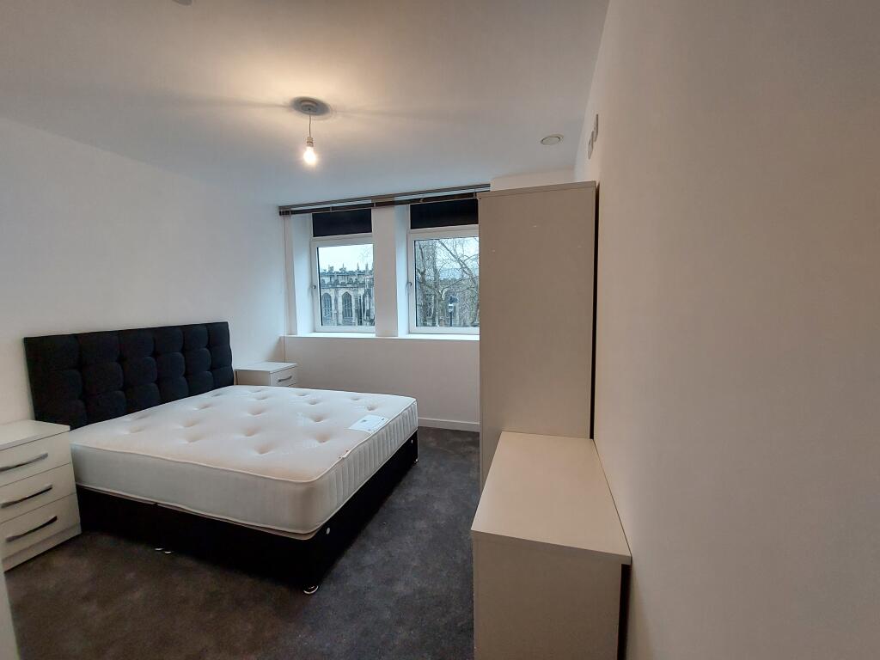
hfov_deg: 106.2
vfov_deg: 89.9
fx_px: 330
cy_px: 330
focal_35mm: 13
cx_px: 440
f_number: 2.2
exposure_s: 1/50
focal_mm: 1.74
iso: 160
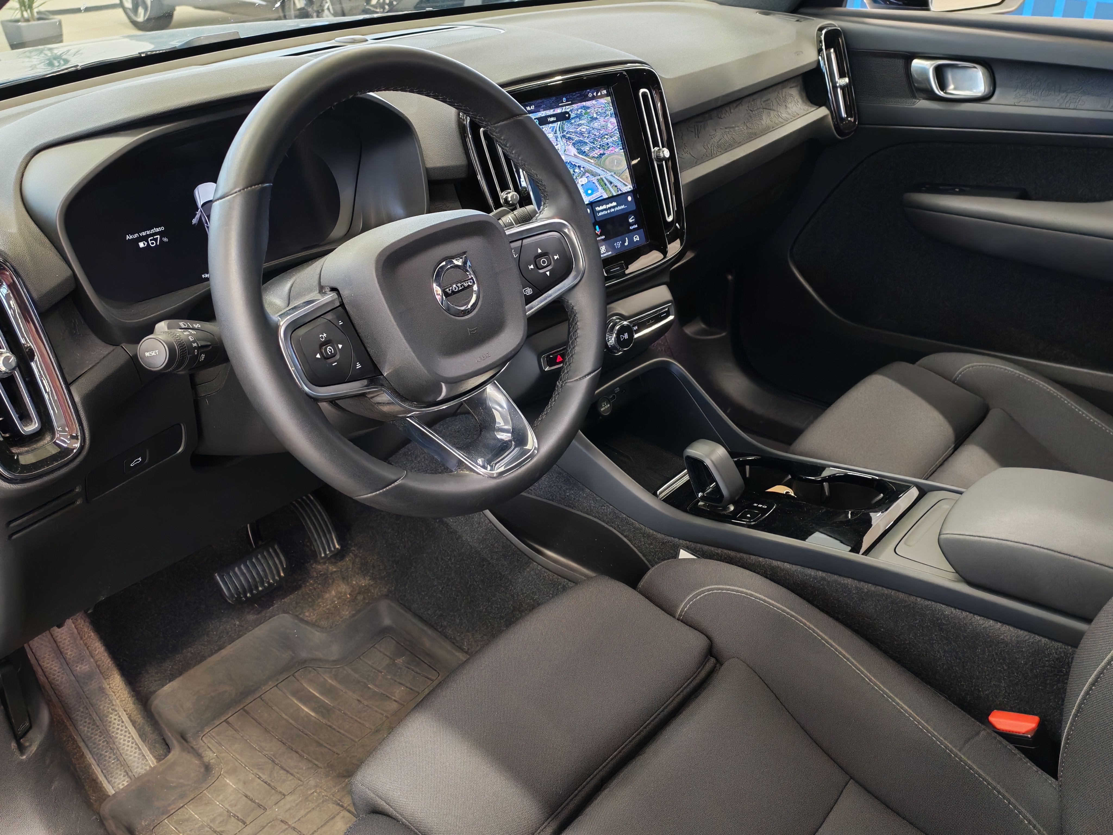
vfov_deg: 44.2
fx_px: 1029
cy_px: 418
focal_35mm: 32
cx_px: 556
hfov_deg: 56.8
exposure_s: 1/50
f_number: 1.9
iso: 1281
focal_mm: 6.12
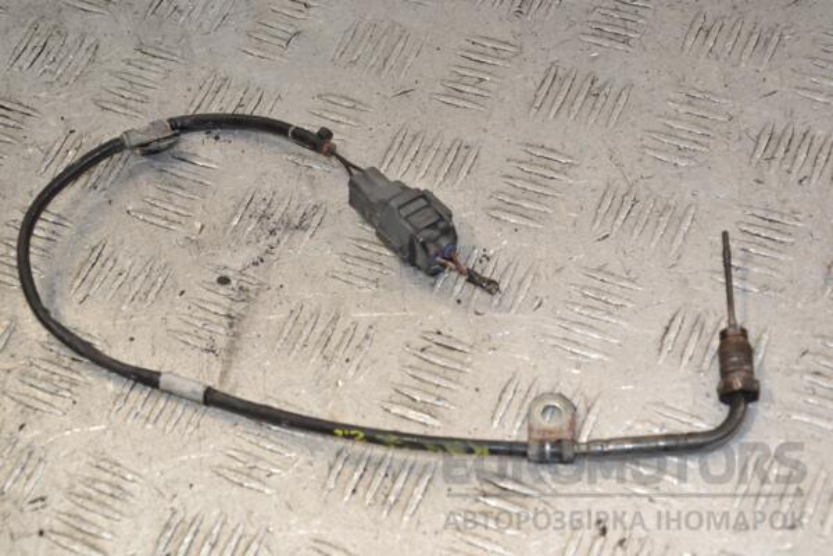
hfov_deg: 35.1
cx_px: 416
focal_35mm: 57
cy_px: 278
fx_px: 1319
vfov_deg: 23.8
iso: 800
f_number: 5.6
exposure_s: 1/200
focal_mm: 38
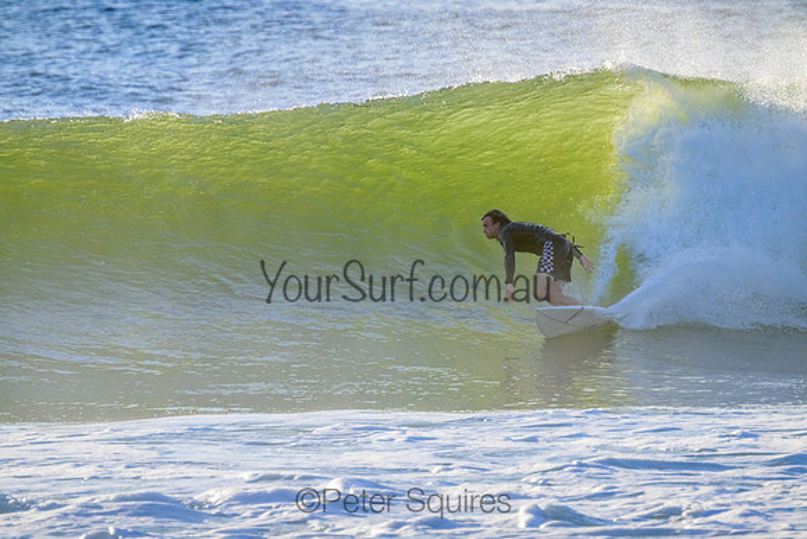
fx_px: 17937
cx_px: 404
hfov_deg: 2.6
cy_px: 270
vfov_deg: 1.7
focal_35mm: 800
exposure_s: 1/2000
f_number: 11
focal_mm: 800
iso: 1600
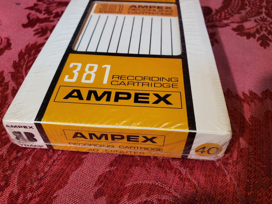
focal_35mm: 26
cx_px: 136
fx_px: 204
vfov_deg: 53.1
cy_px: 102
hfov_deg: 67.3
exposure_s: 1/120
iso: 100
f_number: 2.4
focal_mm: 4.3
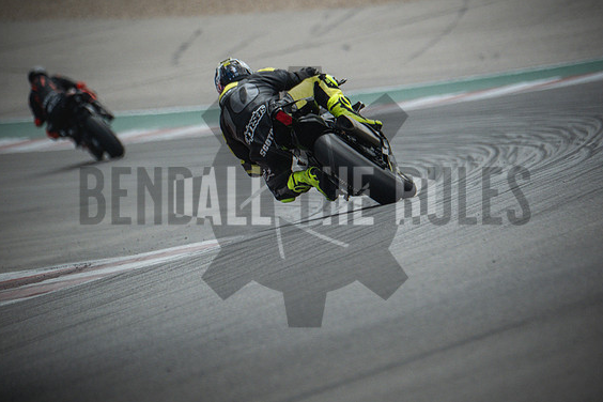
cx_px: 305
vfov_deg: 2.2
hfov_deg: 3.3
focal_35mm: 617
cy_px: 197
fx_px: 10334
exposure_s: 1/2500
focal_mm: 400
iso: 2000
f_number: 5.6
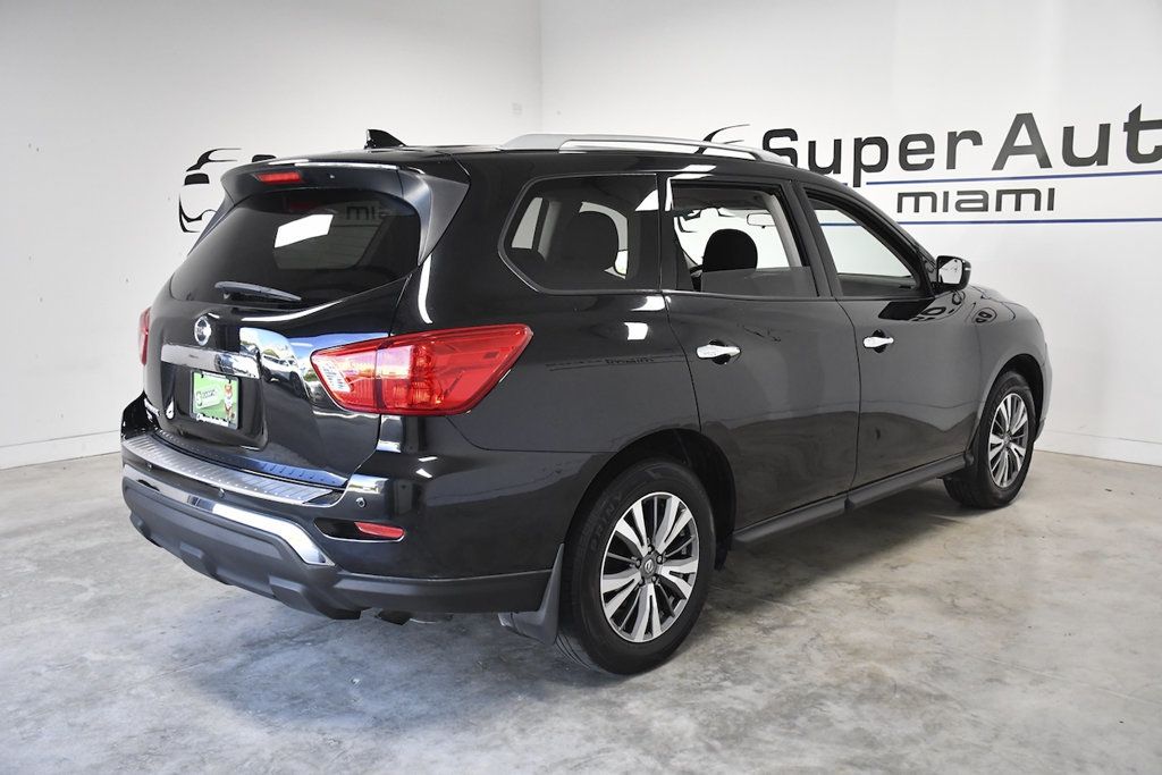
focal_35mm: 33
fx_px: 1065
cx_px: 581
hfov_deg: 57.2
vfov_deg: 40.0
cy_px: 388
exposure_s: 1/1000
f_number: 3.5
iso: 2500
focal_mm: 22
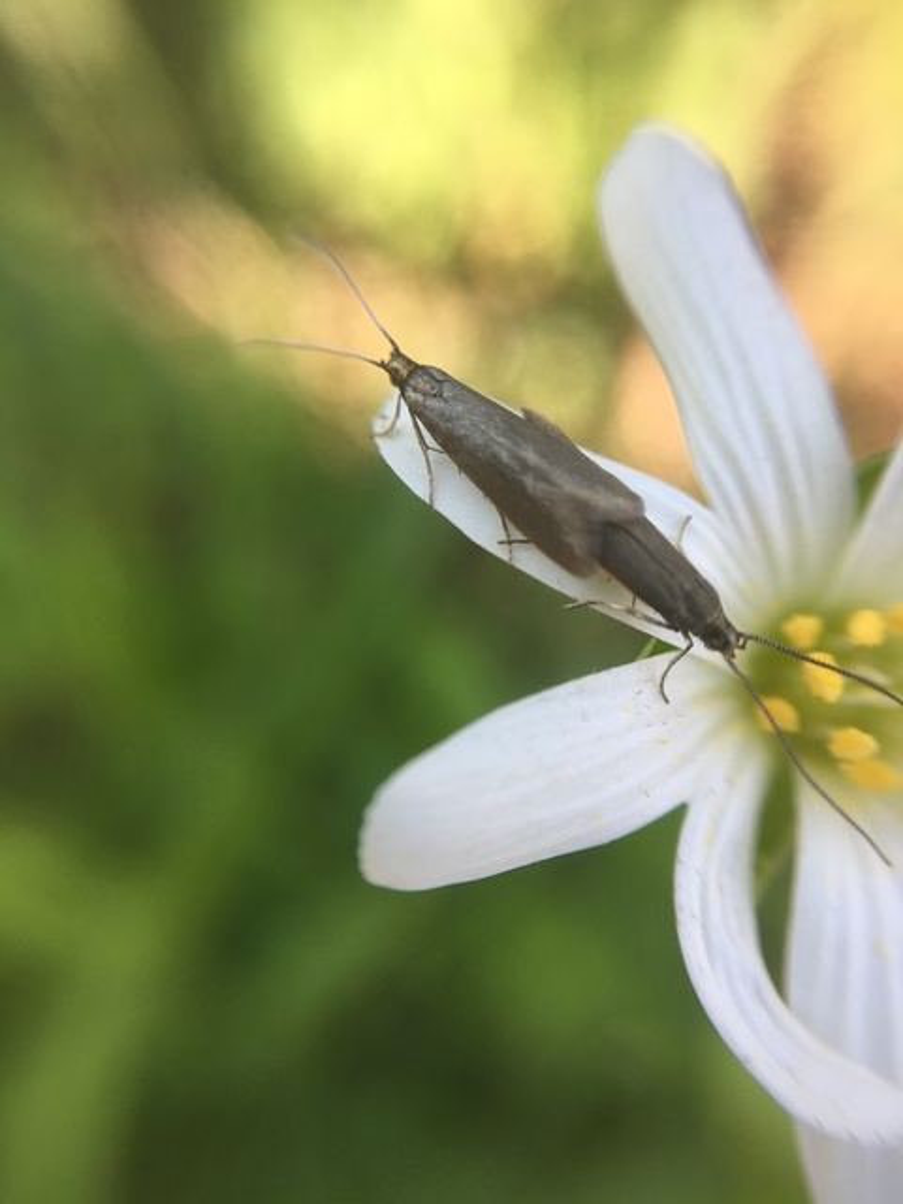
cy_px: 602
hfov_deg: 48.2
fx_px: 1009
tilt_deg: -52.6
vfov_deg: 61.7
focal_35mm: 29
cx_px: 452
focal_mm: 4.15
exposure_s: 1/153
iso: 25
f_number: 2.2
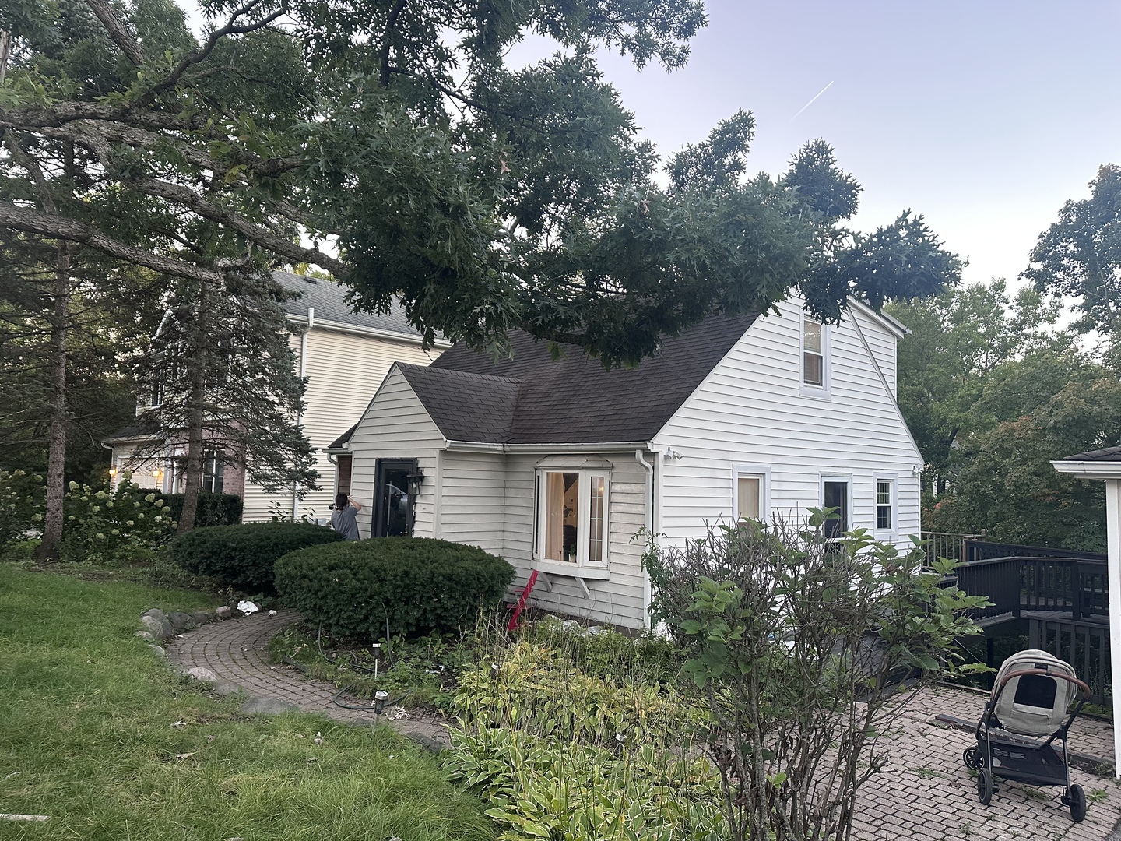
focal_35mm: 24
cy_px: 420
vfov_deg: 56.8
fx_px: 777
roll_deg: -1.6
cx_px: 560
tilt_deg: +3.8
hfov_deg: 71.6
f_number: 1.78
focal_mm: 6.86
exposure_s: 1/67
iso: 250
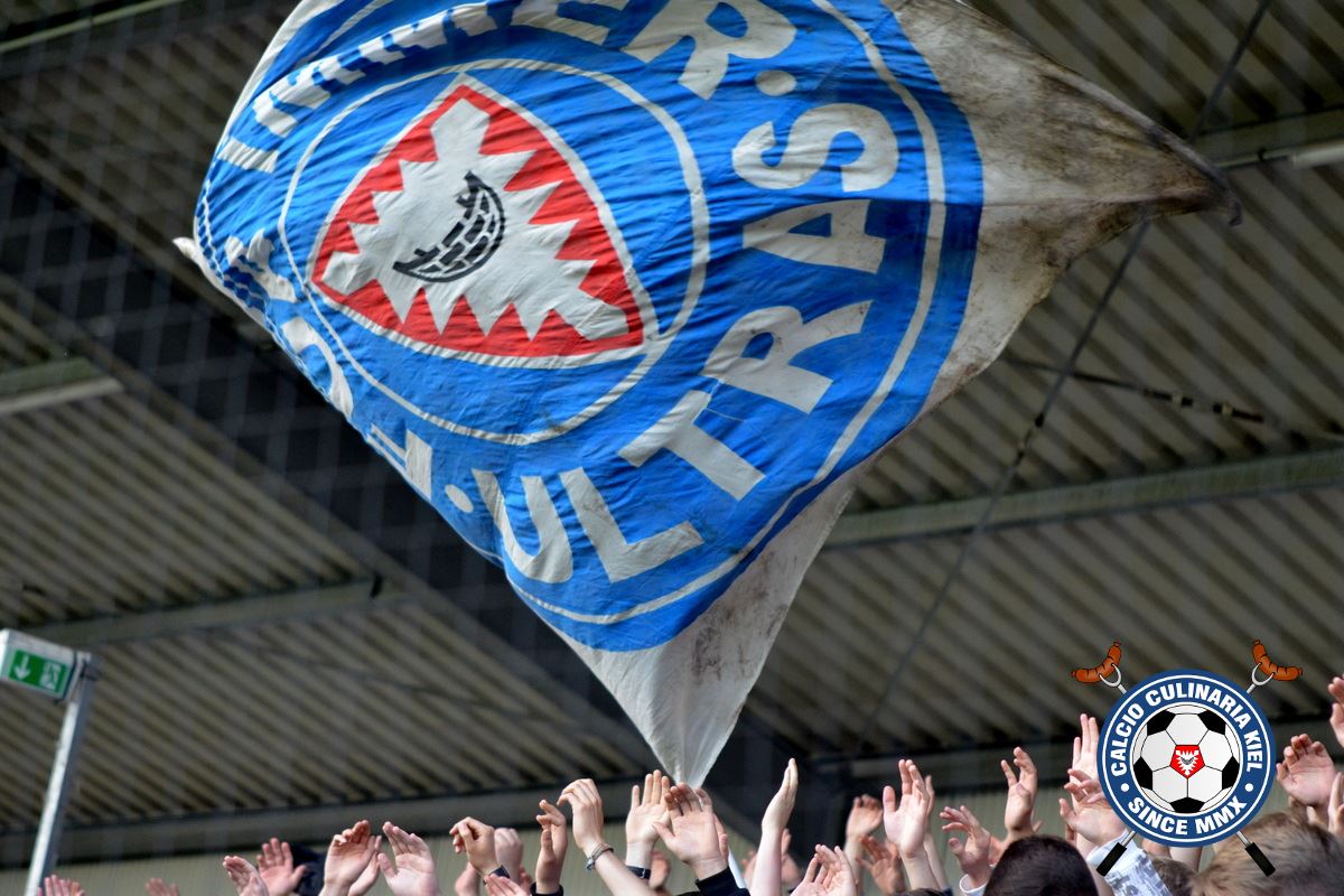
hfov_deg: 19.5
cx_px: 672
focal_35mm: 105
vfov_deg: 13.0
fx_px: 3920
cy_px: 448
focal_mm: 70
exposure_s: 1/640
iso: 800
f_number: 2.8
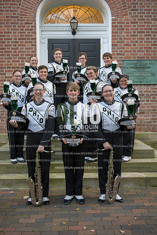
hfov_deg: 35.1
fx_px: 249
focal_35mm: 38
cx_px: 78
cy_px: 118
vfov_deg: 50.7
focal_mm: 38
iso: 125
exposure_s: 1/40
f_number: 4
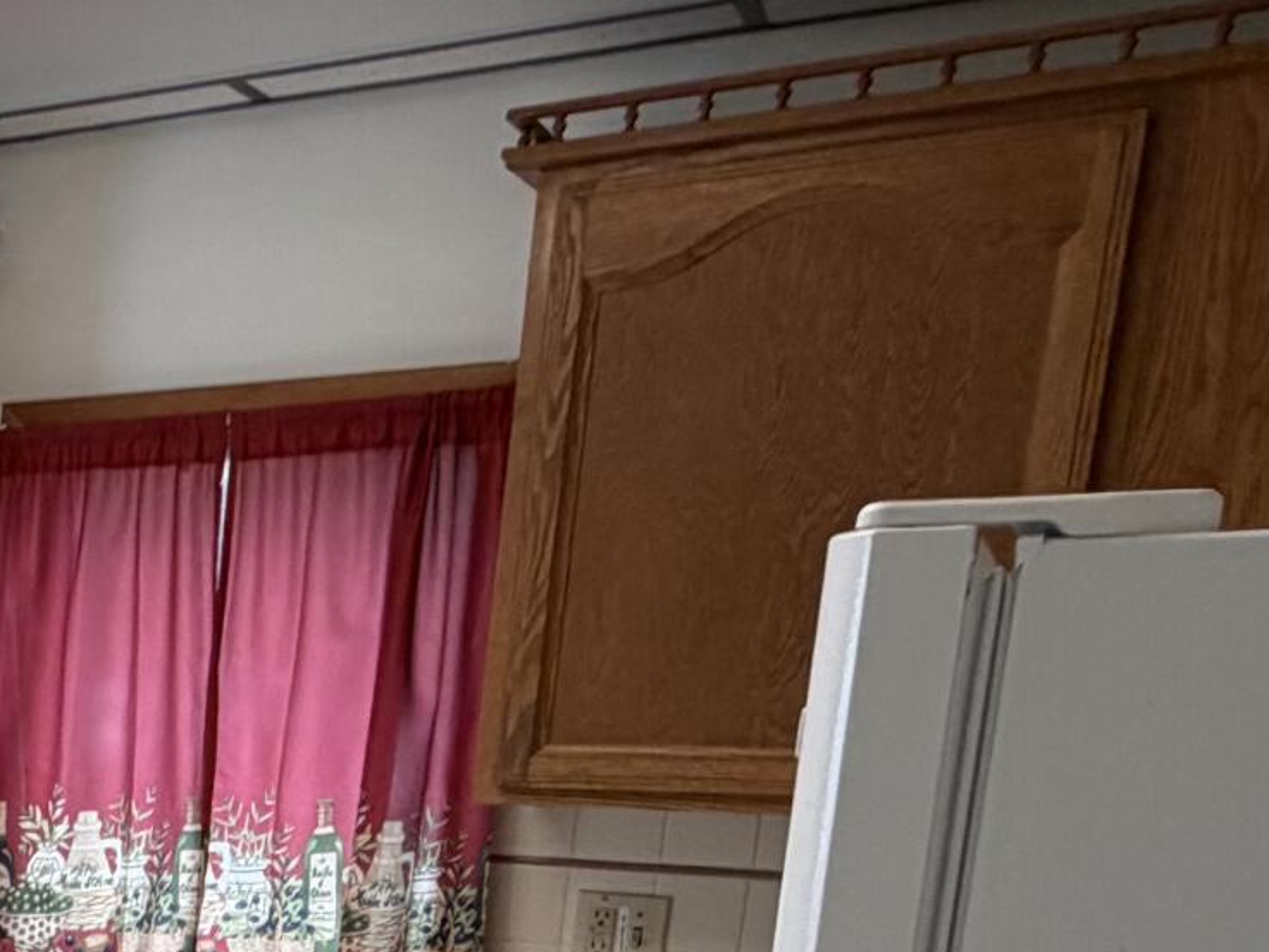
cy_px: 1138
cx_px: -489
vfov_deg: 23.5
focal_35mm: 57
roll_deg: -1.2
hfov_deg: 26.9
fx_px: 2090
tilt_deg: -12.2
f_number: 2.2
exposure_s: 1/120
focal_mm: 2.22
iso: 125
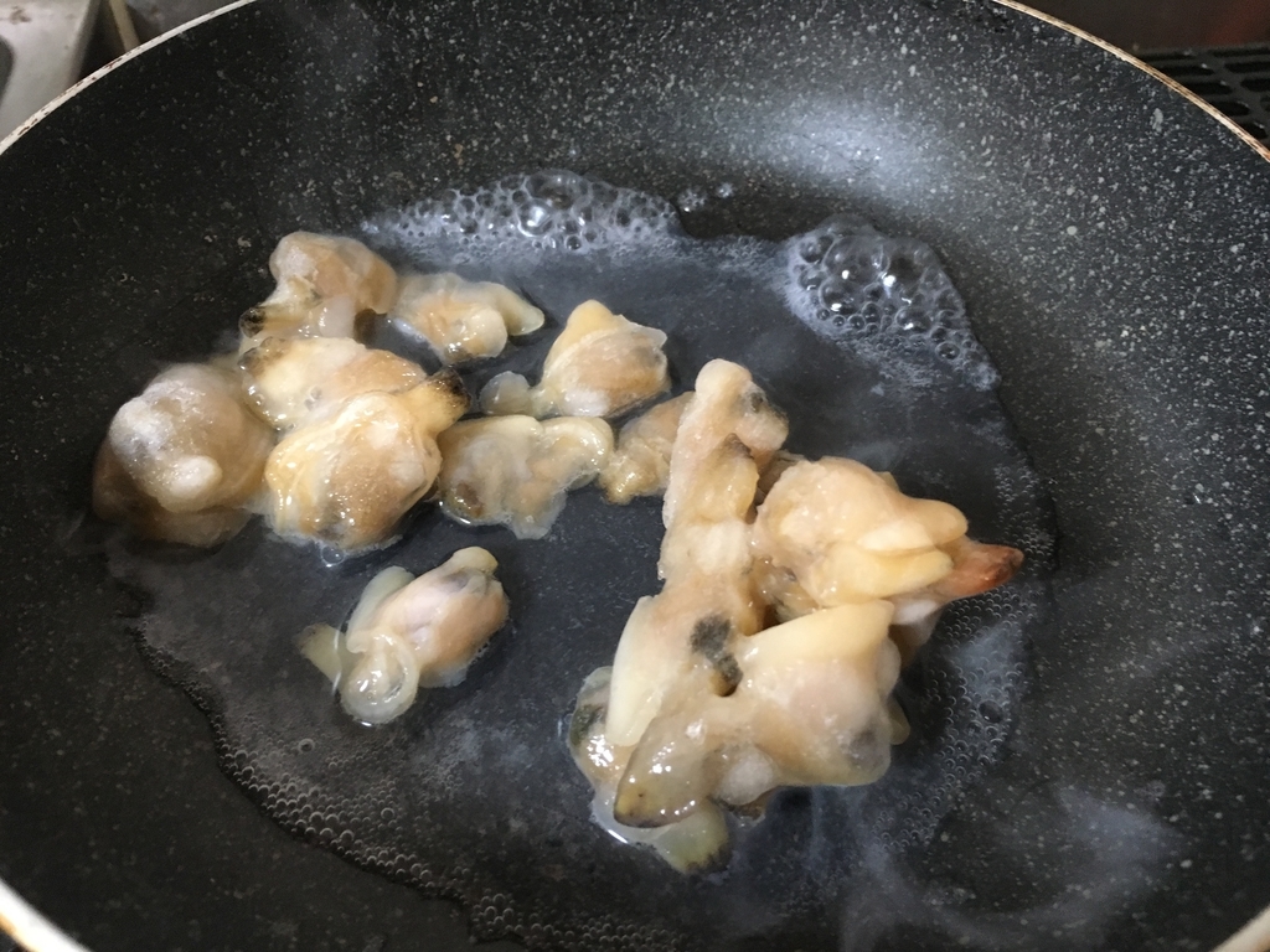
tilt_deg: -51.8
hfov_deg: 61.7
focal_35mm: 29
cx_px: 635
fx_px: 1064
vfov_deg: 48.2
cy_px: 476
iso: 200
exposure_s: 1/15
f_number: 2.2
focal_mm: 4.15
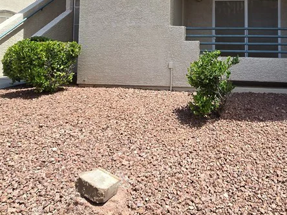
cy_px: 28
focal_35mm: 30
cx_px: 212
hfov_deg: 57.2
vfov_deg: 43.4
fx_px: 249
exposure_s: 1/1864
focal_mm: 2.2
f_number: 2.2
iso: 50
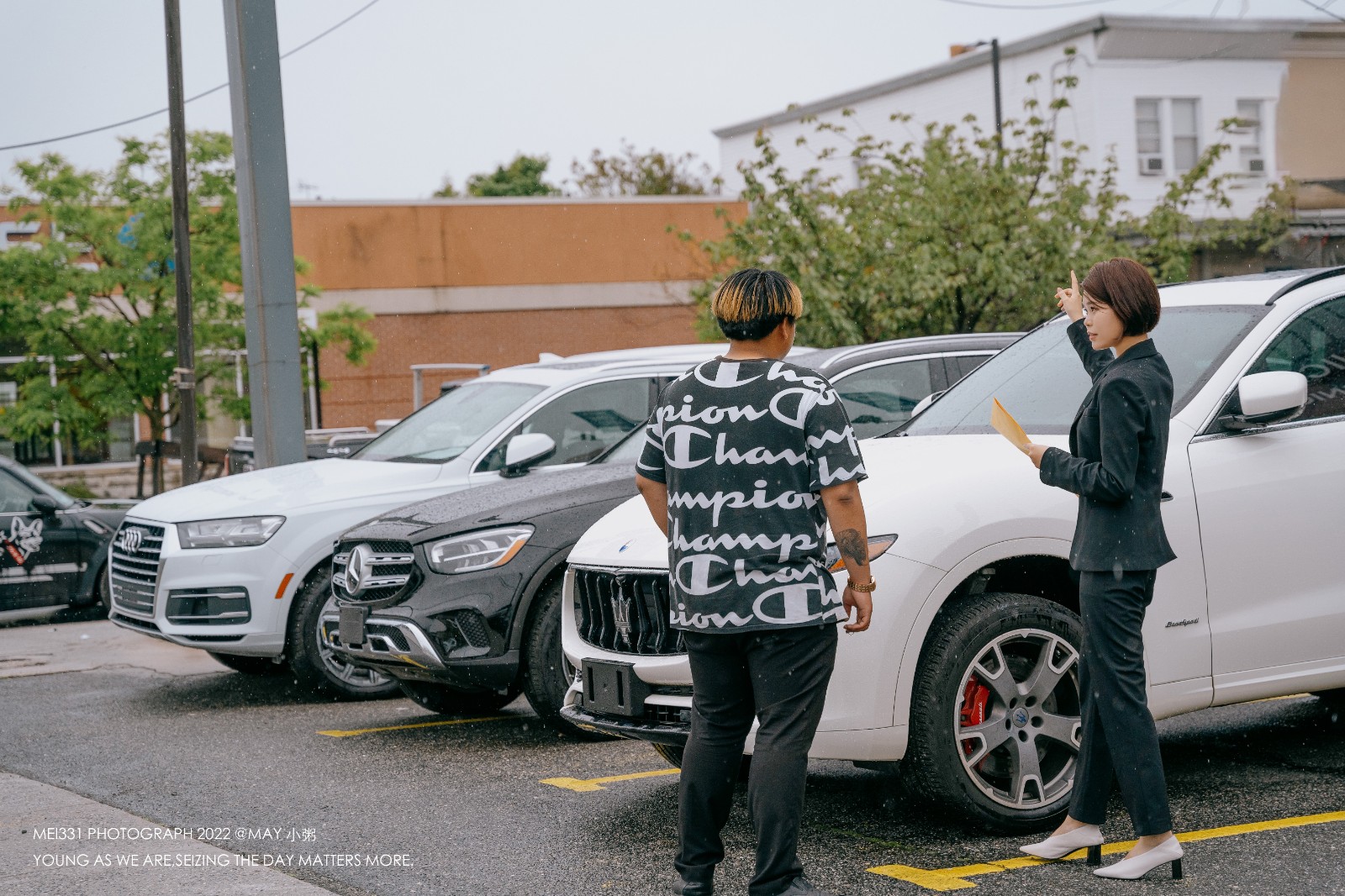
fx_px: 2615
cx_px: 672
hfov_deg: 28.8
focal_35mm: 70
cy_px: 448
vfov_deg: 19.4
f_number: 3.5
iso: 640
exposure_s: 1/1600
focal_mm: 70
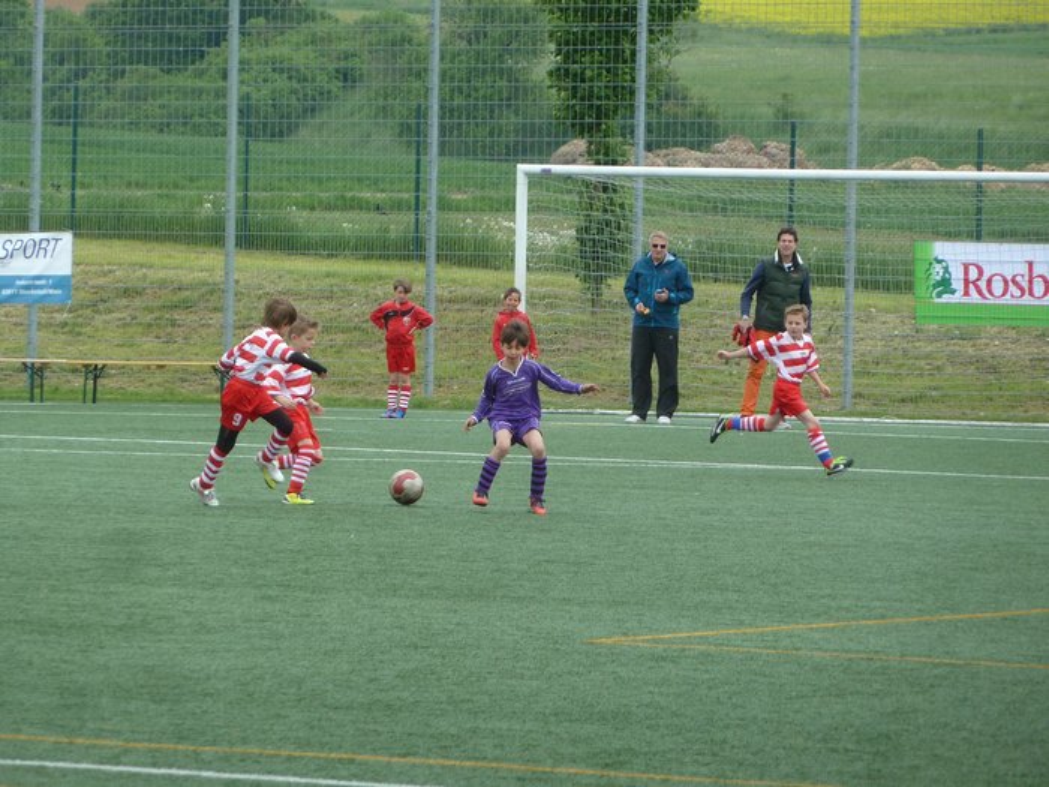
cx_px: 524
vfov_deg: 5.3
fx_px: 8424
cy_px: 394
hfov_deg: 7.1
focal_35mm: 278
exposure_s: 1/250
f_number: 4.8
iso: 160
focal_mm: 45.7
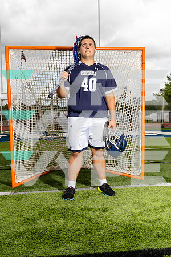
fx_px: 292
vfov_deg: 47.4
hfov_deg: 32.6
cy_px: 128
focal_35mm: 41
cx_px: 86
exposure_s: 1/250
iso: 250
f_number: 9
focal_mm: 41
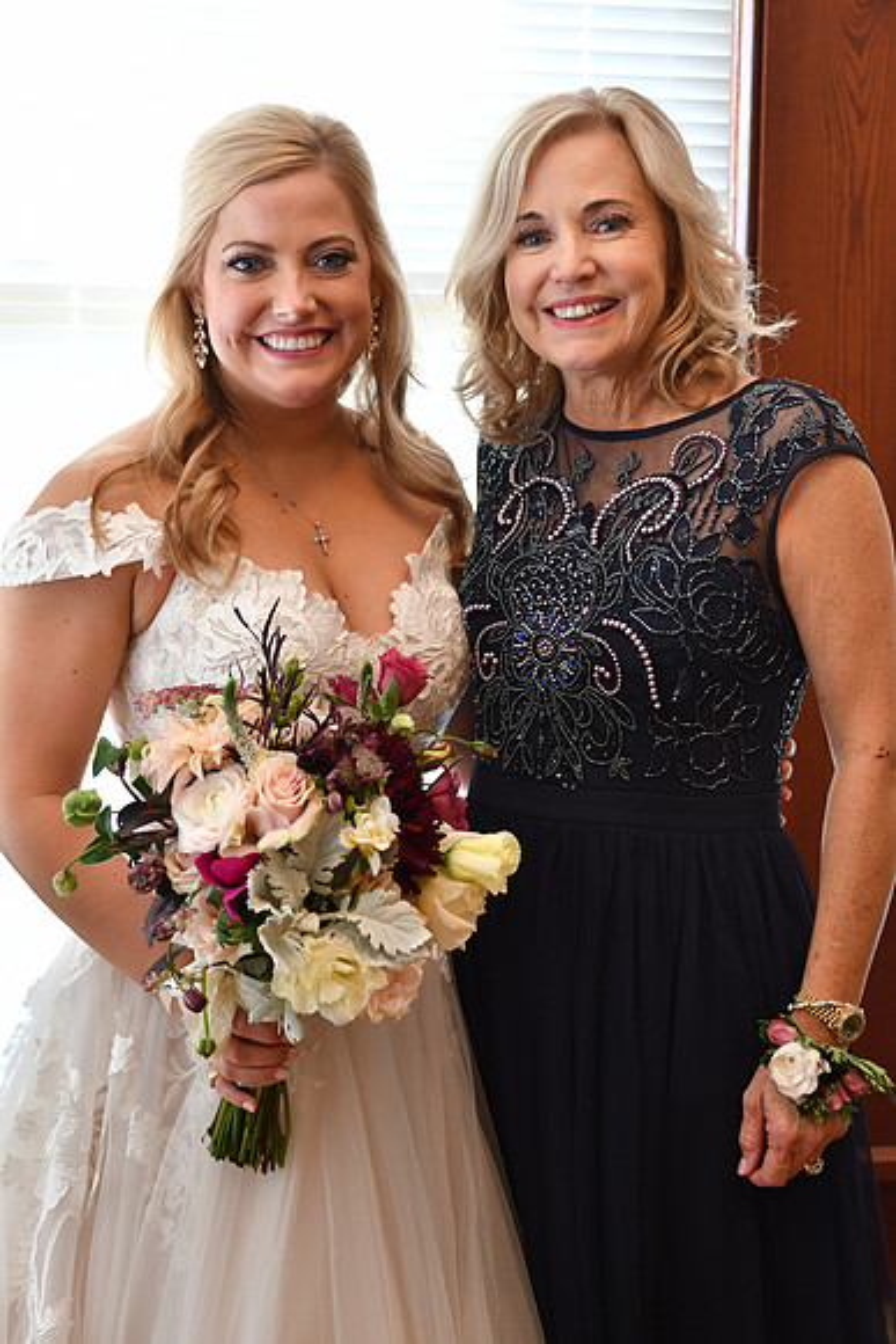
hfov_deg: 20.6
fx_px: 2462
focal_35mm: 66
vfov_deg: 30.5
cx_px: 448
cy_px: 672
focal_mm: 44
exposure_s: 1/125
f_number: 2.8
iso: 1000
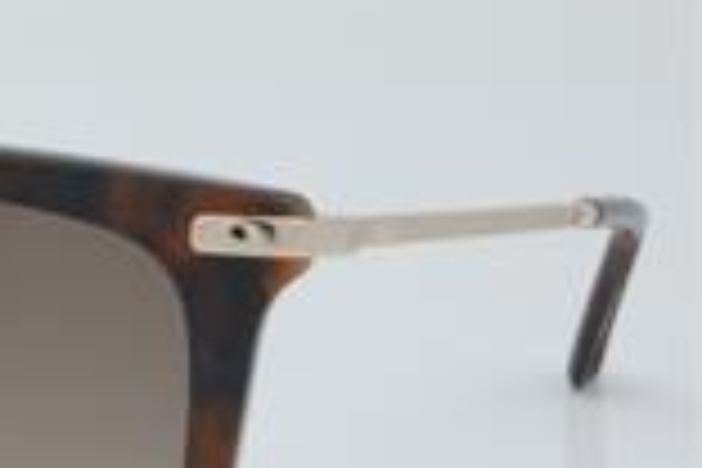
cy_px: 396
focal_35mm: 192
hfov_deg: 10.5
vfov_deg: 7.1
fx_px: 3744
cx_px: -194
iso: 100
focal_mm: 50
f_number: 32
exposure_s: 1/4
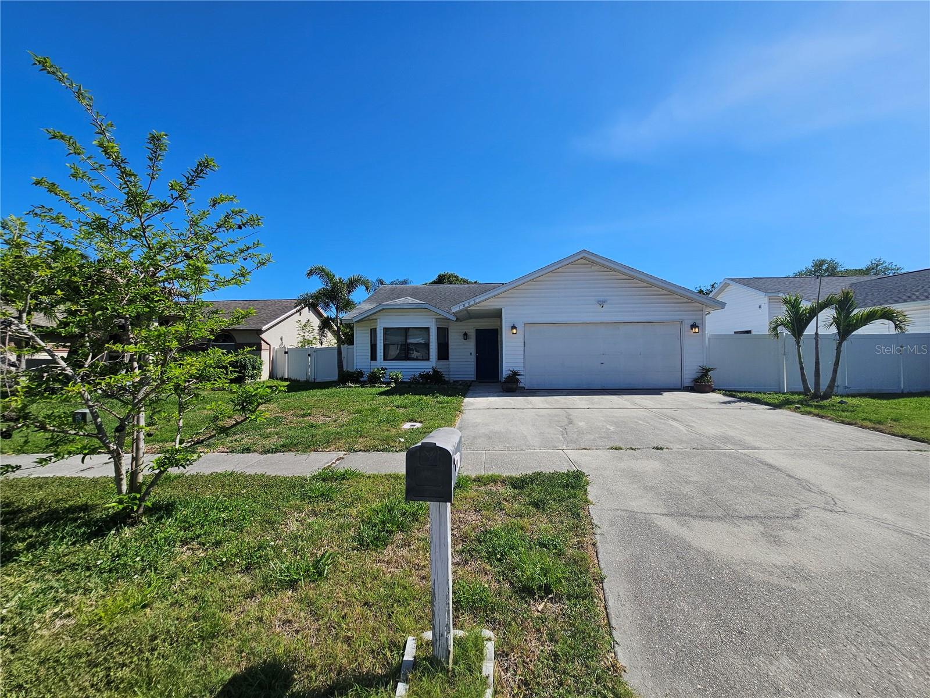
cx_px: 465
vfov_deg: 89.9
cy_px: 349
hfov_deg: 106.2
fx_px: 349
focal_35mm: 13
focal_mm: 2.2
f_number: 2.2
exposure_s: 1/3185
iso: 50
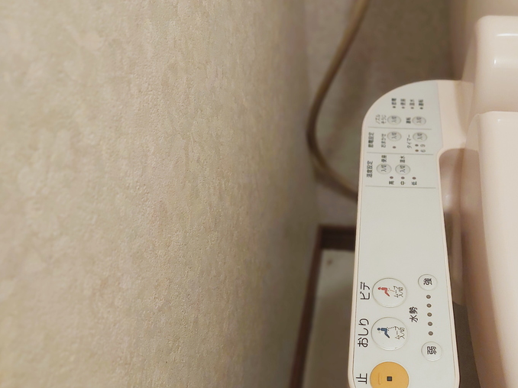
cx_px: 366
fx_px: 509
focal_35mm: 34
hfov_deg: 52.4
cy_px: 234
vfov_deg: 41.6
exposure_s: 1/24
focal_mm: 5.23
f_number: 1.8
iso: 200
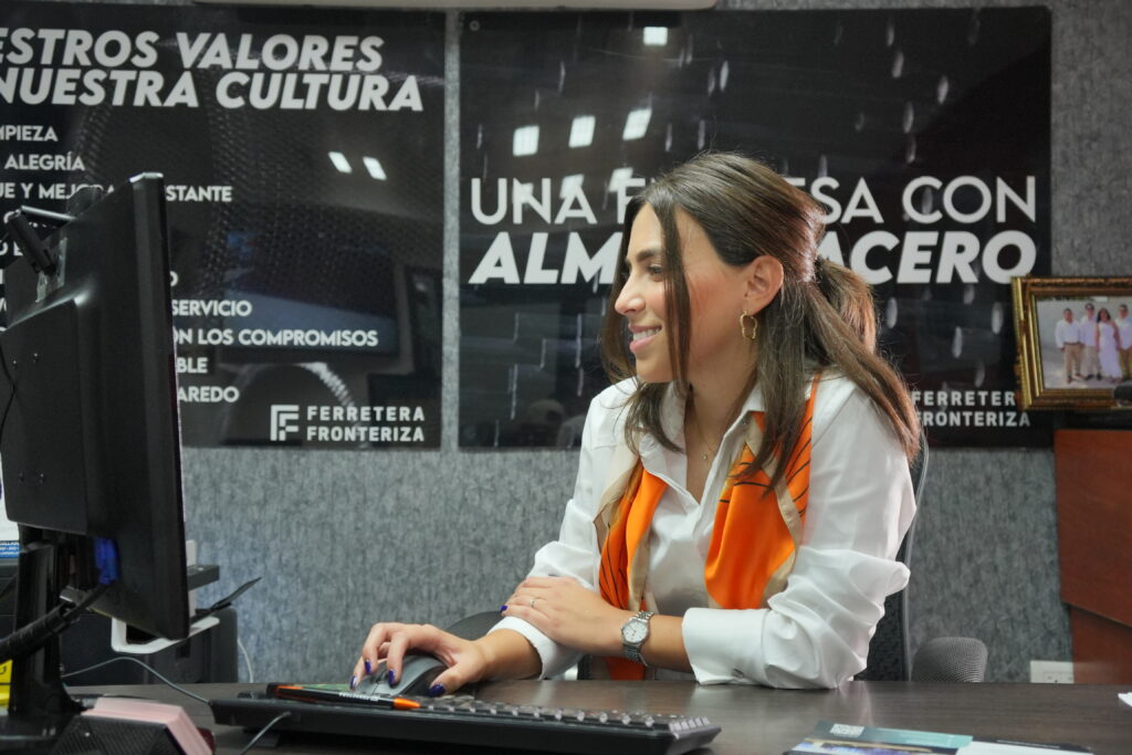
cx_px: 566
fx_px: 1352
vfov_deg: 31.2
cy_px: 378
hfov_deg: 45.4
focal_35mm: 43
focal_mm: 29
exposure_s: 1/125
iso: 1250
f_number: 4
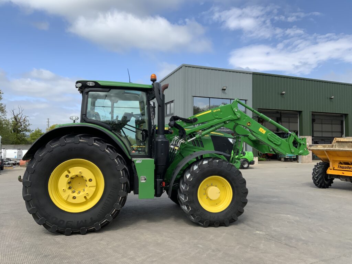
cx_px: 176
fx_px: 295
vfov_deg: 48.2
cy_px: 132
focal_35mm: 29
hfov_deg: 61.7
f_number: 1.8
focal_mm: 3
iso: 16
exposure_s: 1/1786
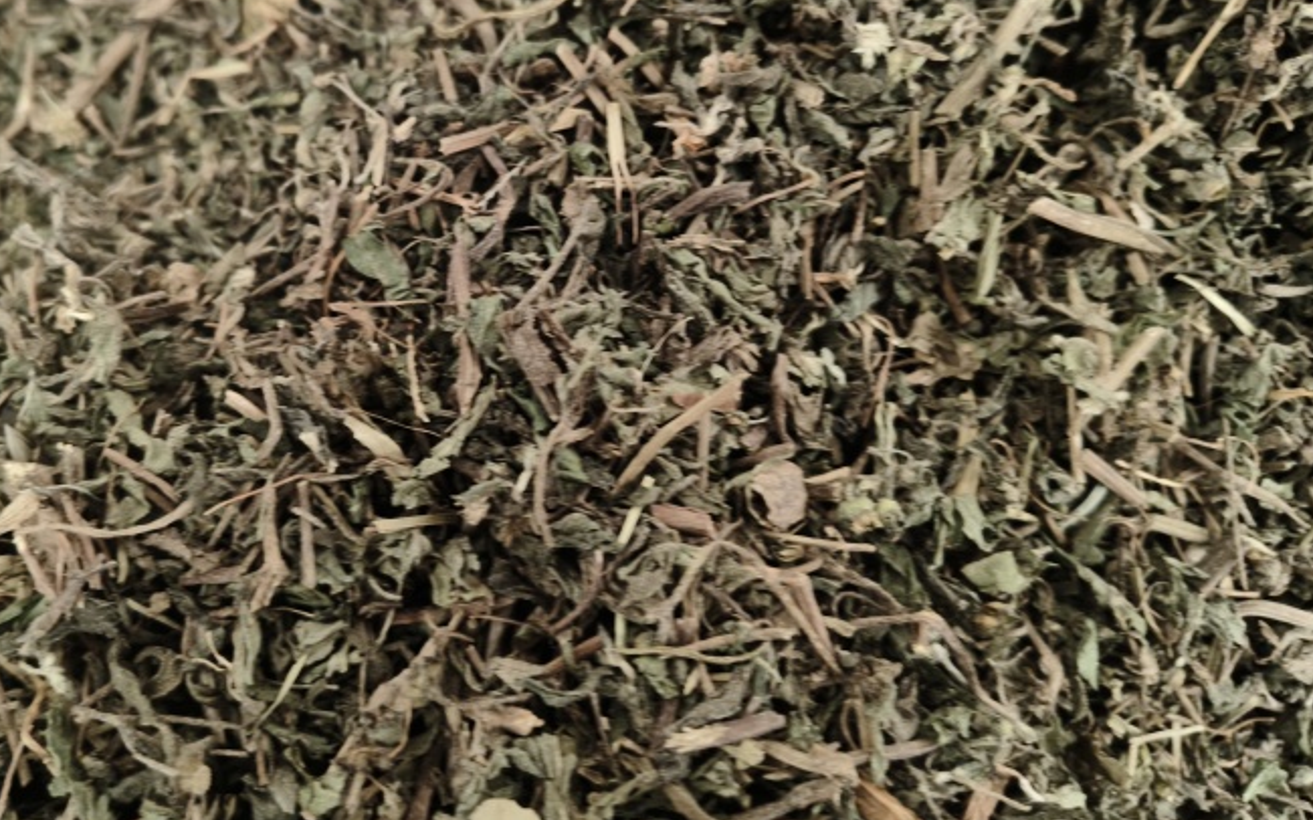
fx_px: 1073
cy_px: 305
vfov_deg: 41.5
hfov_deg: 62.2
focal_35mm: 30
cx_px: 511
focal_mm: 5.6
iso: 476
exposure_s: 1/100
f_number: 1.88
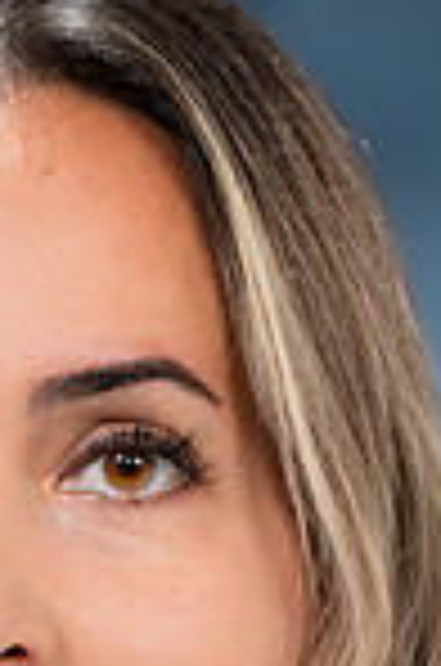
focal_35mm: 549
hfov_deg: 2.5
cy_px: 864
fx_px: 10135
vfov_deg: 3.8
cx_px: 18
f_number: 5.6
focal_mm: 180
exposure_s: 1/200
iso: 320
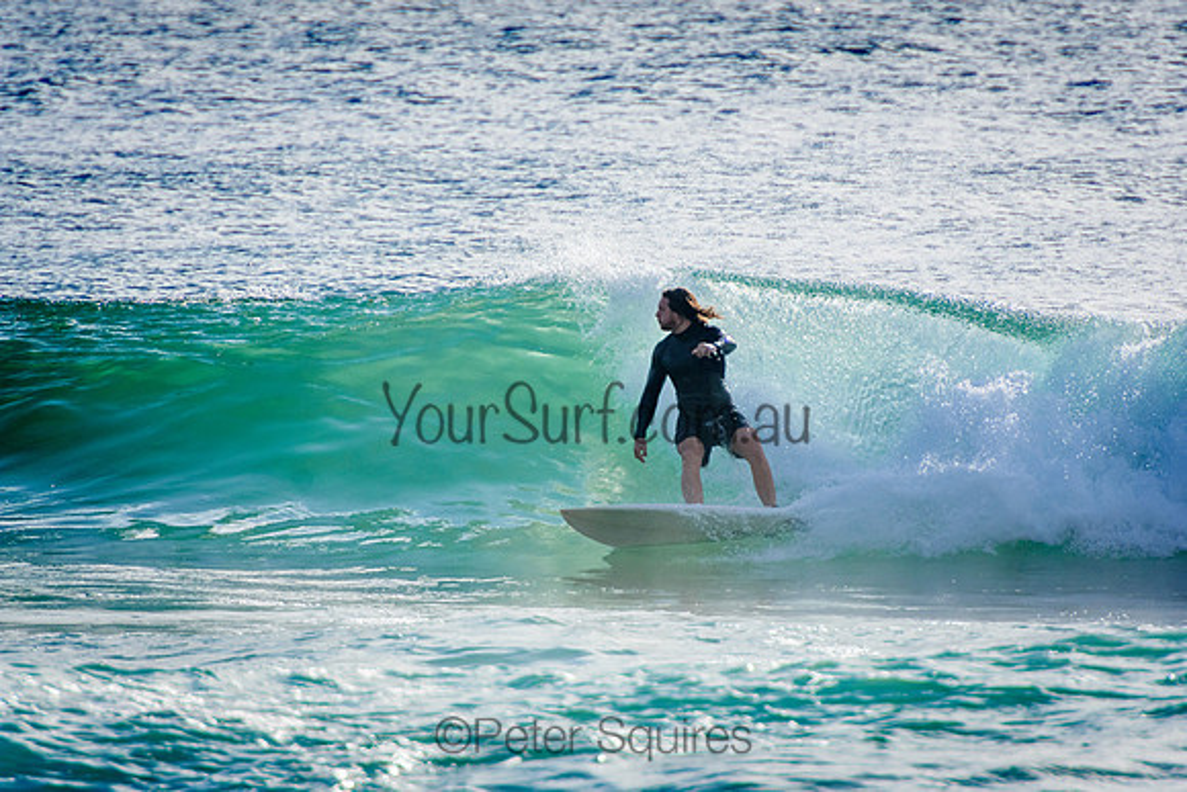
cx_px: 594
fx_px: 19787
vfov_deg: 2.3
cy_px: 396
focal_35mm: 600
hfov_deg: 3.4
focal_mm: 400
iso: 320
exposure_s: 1/2000
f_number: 5.6
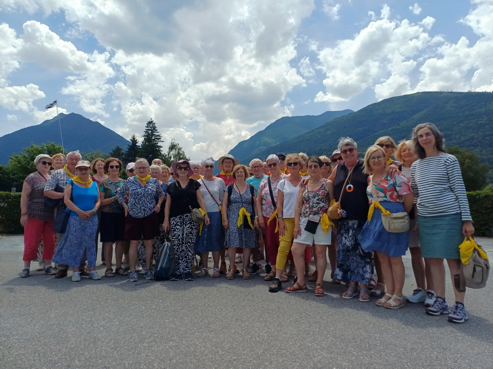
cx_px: 246
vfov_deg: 54.9
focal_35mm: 25
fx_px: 356
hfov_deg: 69.4
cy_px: 184
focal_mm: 4.65
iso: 50
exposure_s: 1/1565
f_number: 1.8
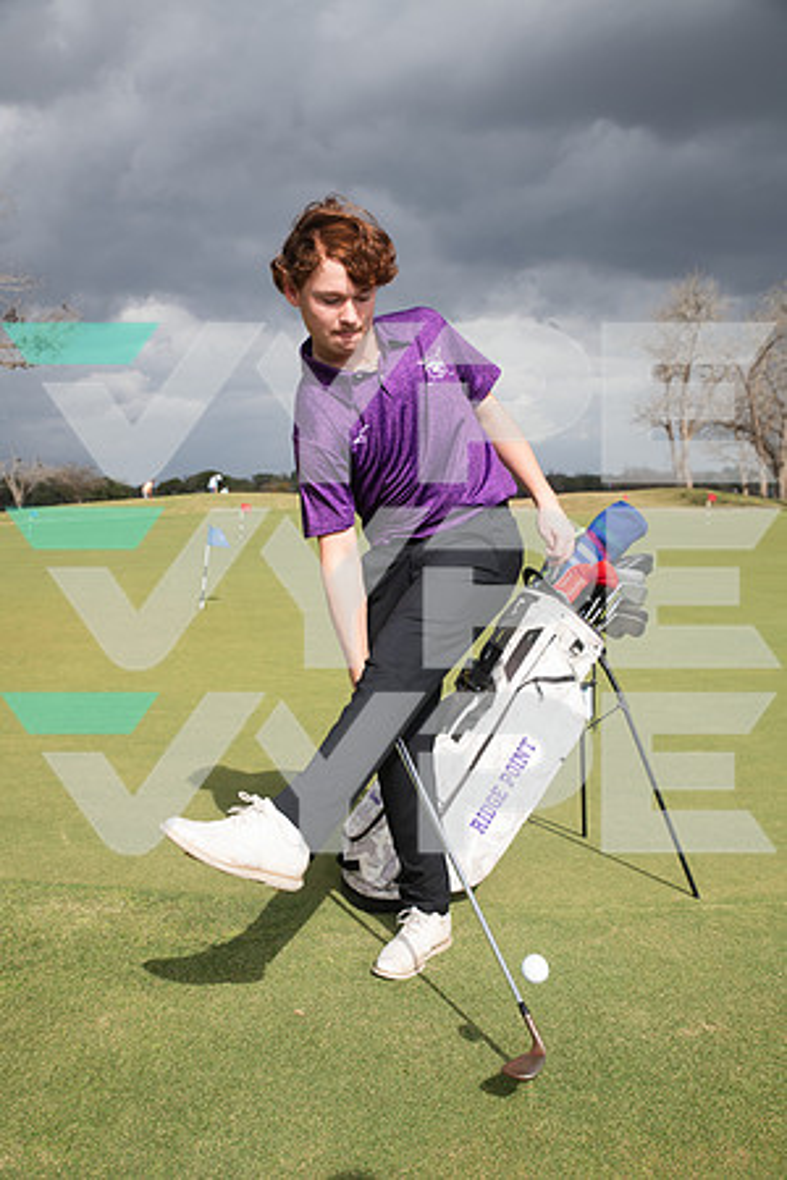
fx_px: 1148
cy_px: 590
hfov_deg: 37.9
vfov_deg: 54.4
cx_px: 394
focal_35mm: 35
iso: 100
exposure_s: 1/400
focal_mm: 35
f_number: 6.3
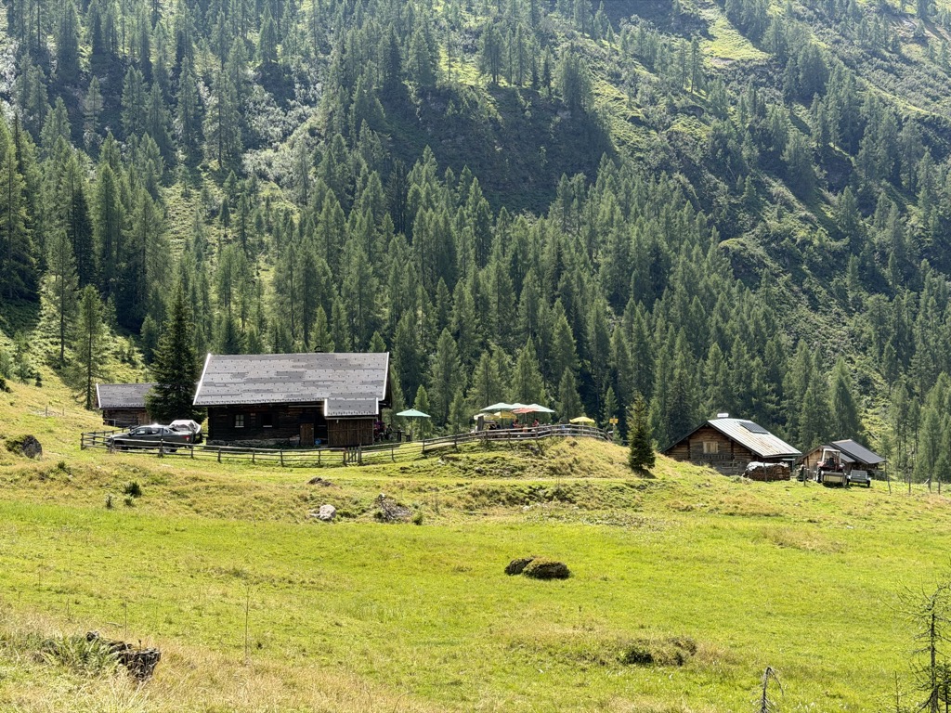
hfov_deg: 39.7
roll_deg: +0.7
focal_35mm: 48
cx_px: 476
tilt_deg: +2.6
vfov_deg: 30.3
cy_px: 356
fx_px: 1319
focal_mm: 6.76
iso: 64
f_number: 1.78
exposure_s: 1/2088
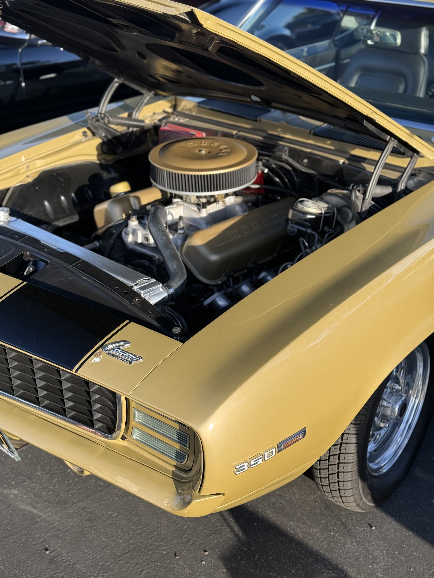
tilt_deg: -26.6
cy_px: 289
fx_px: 802
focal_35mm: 48
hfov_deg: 30.3
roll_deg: -0.4
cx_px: 217
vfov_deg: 39.7
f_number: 1.78
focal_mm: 6.76
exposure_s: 1/475
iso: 64
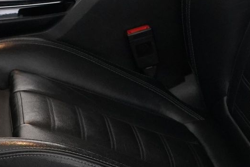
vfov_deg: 10.0
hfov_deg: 15.2
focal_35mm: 133
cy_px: -72
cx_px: 2
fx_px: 924
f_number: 4
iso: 5000
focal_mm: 28
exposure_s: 1/60
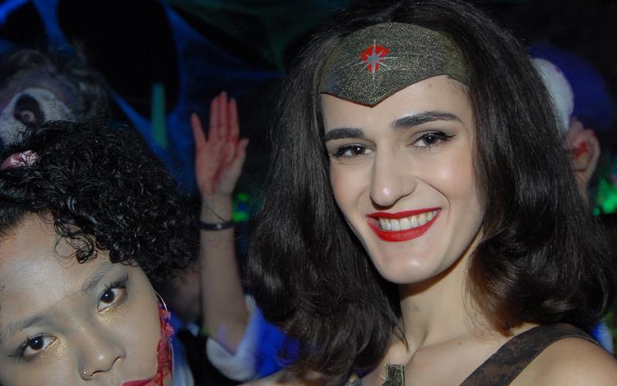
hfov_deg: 30.3
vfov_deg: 19.1
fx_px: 1140
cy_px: 292
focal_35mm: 68
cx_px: 284
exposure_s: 1/5
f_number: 5.6
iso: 400
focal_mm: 29
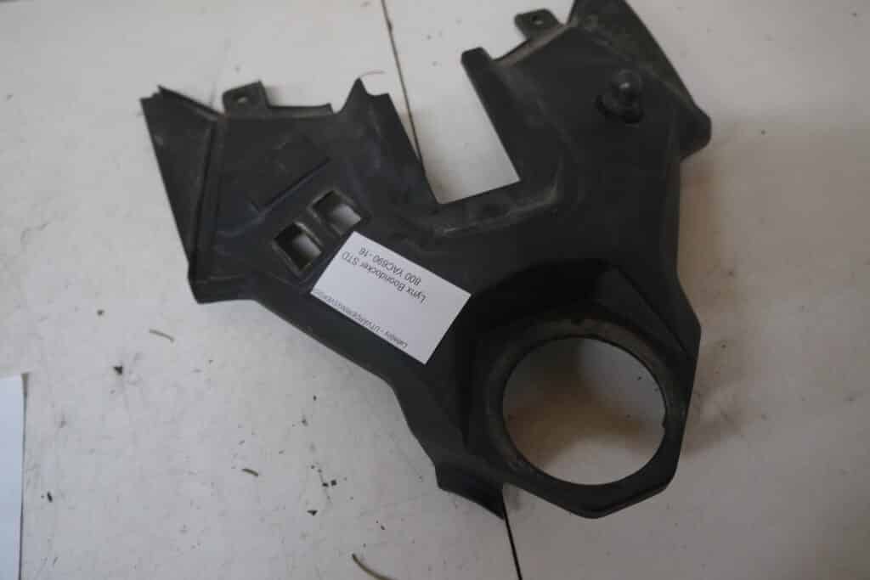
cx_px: 435
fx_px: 653
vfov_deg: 47.9
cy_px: 290
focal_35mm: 27
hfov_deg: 67.4
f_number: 4
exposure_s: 1/60
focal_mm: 18
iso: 1250
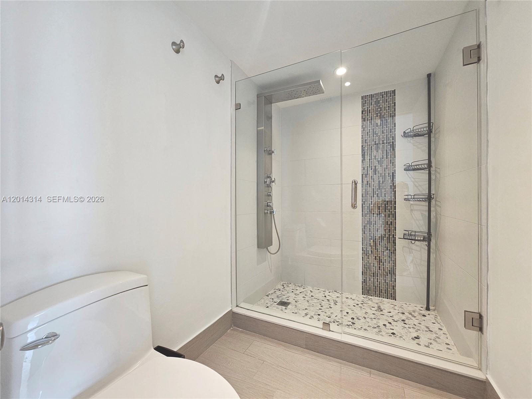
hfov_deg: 106.2
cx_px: 266
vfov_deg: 89.9
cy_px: 200
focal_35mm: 13
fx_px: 200
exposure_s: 1/60
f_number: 2.2
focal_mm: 2.2
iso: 250
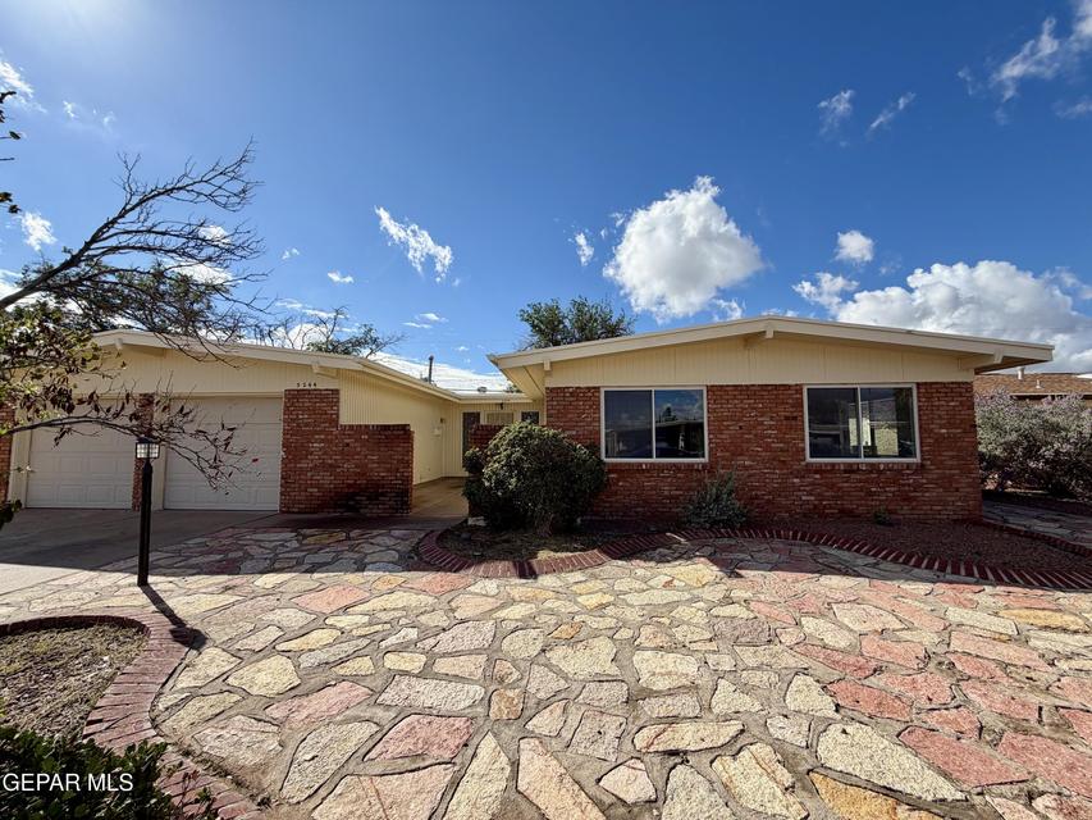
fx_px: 442
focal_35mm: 14
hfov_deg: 102.1
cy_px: 410
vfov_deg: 85.7
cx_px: 546
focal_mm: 2.22
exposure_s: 1/1017
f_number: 2.2
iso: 20
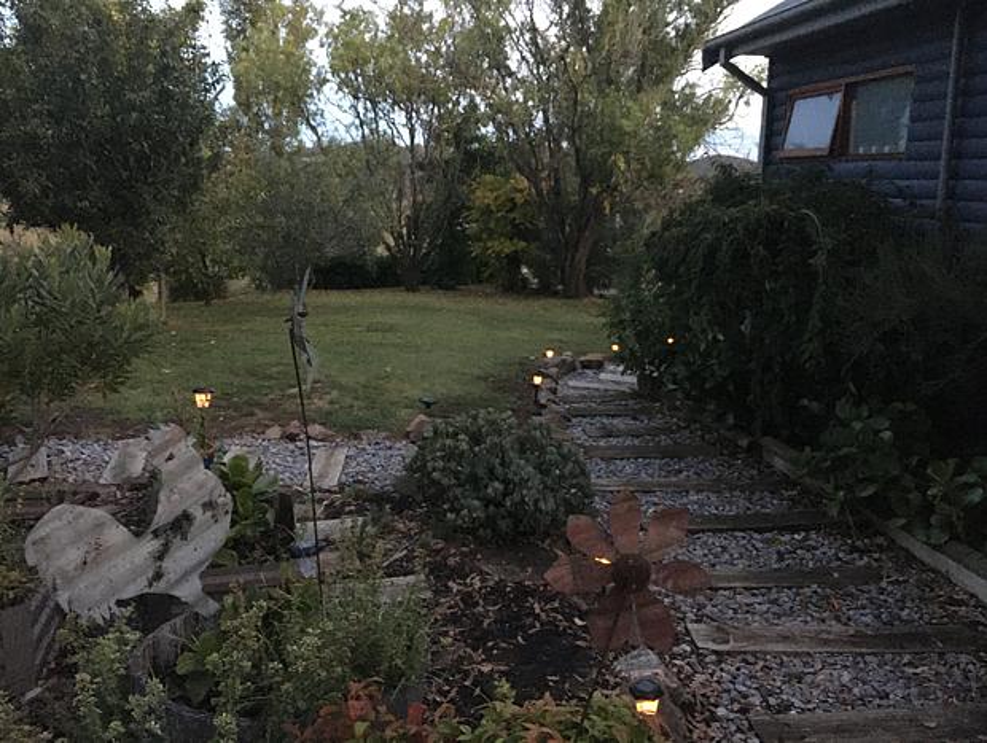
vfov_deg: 48.3
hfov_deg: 61.6
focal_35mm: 29
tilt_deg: -12.0
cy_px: 372
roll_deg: +0.3
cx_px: 494
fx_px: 828
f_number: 2.2
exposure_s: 1/17
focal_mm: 4.15
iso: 500
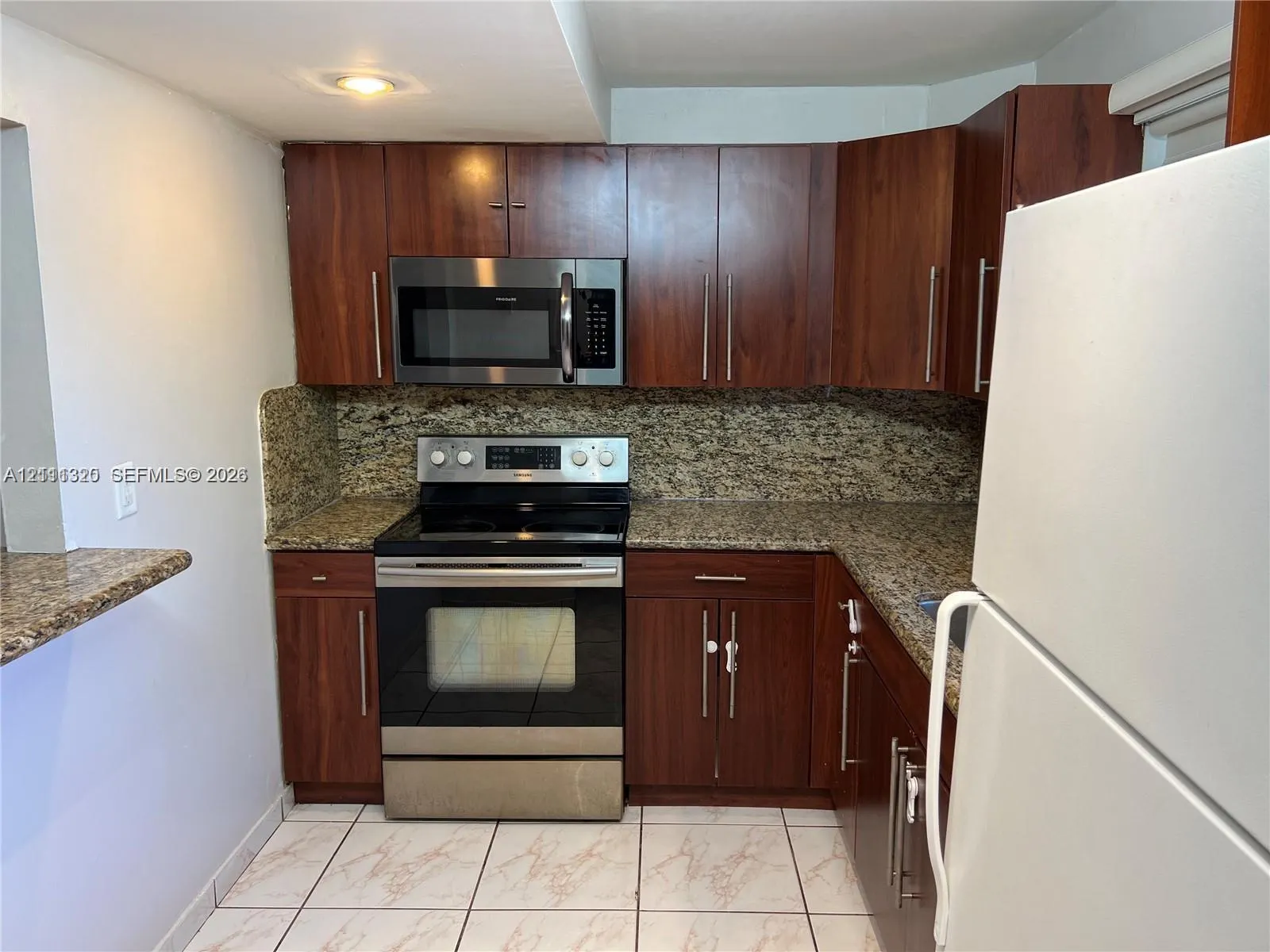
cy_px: 476
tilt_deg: -8.5
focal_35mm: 26
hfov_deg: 67.3
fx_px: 954
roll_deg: -0.4
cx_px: 635
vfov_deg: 53.1
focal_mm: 5.7
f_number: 1.5
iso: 80
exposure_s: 1/60
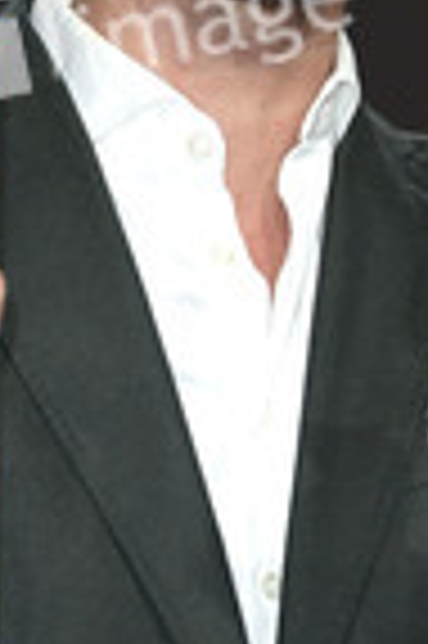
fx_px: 7275
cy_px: 230
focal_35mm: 407
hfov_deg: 3.4
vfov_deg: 5.1
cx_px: 252
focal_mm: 145
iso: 1250
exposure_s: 1/250
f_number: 5.6
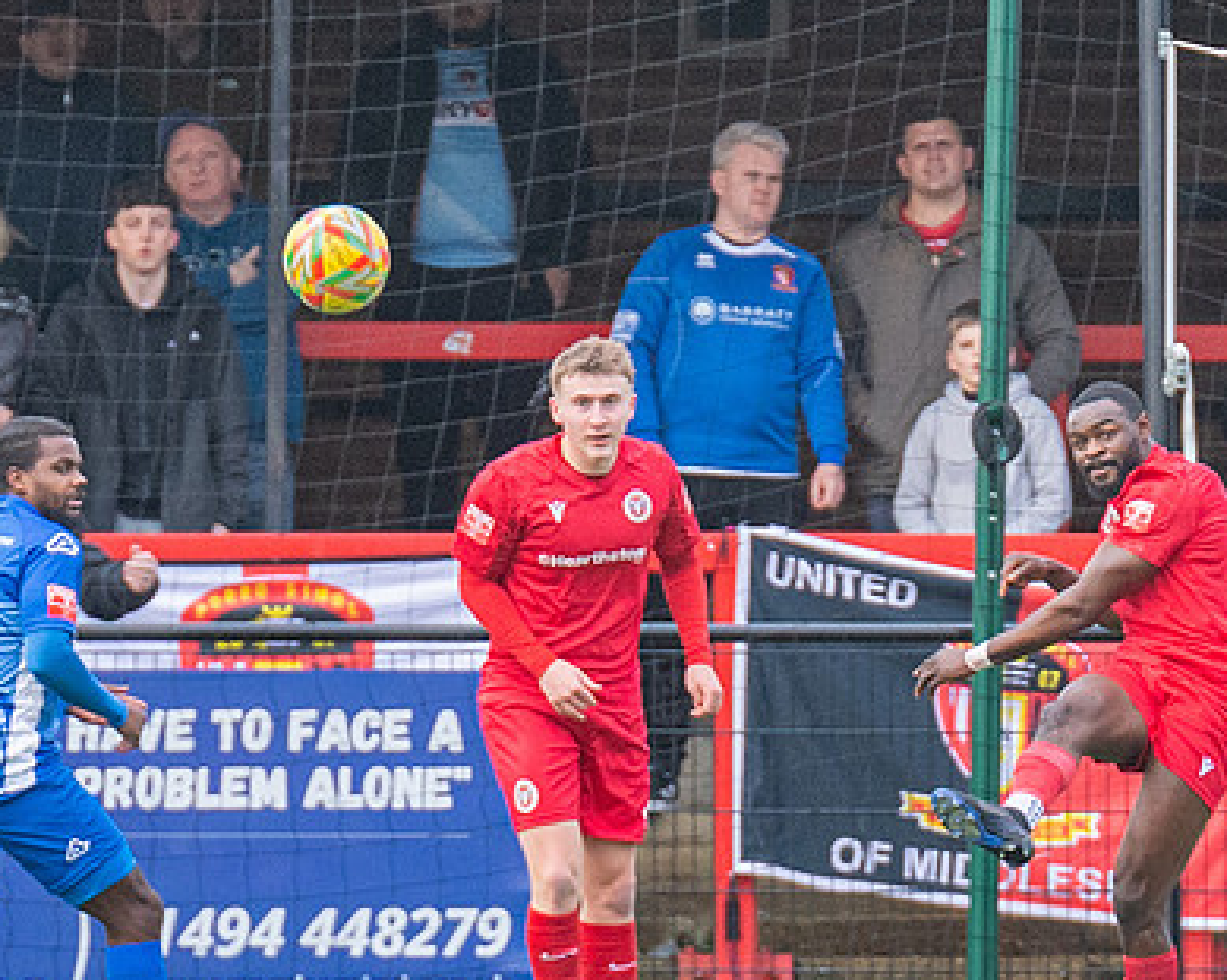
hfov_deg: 1.6
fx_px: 43167
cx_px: 1279
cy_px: 505
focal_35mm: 1189
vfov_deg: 1.3
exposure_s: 1/1250
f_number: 4
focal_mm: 300
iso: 1600
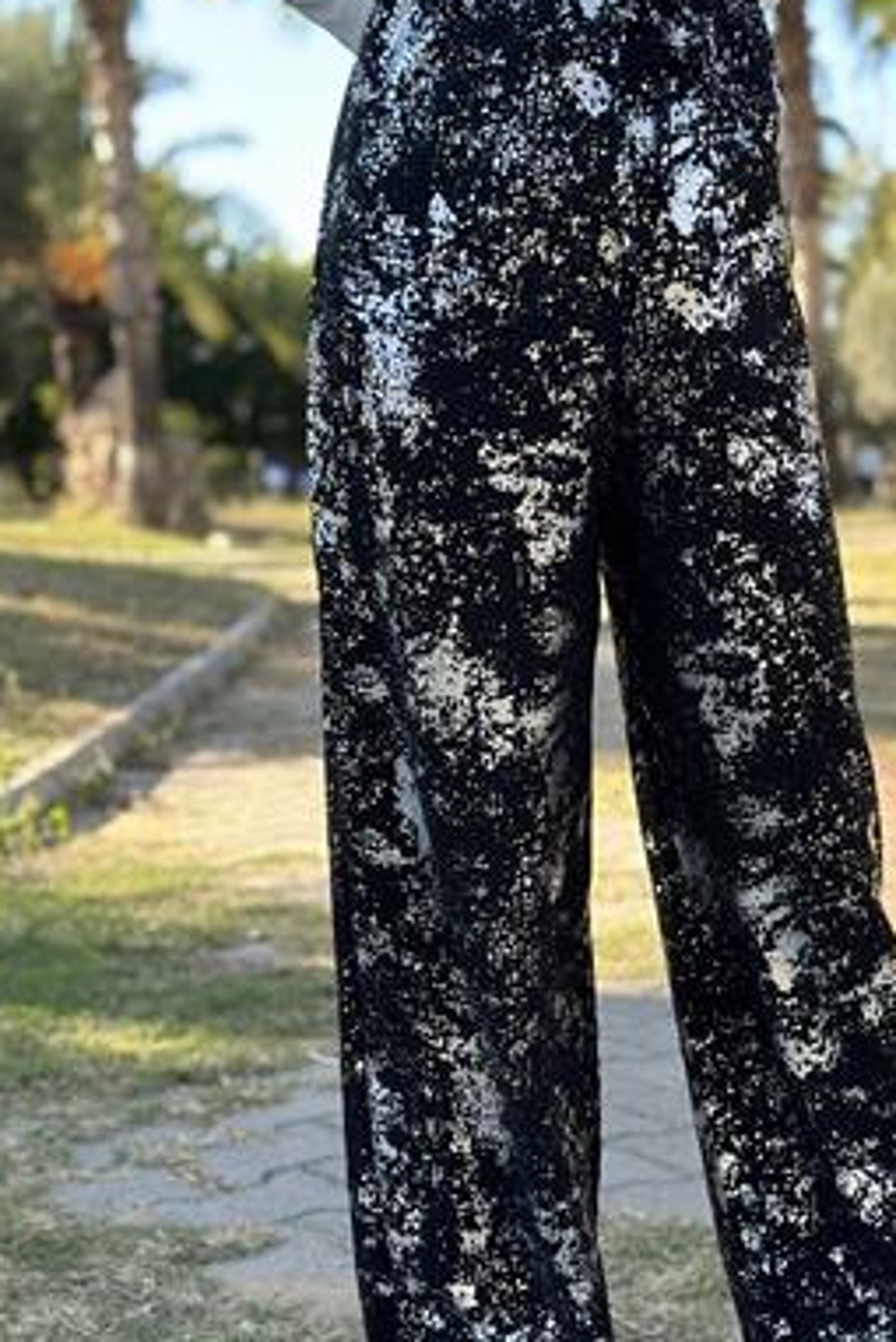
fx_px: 2536
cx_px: 650
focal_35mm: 68
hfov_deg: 19.9
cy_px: 804
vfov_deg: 29.6
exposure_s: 1/590
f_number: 1.78
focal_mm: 6.86
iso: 80
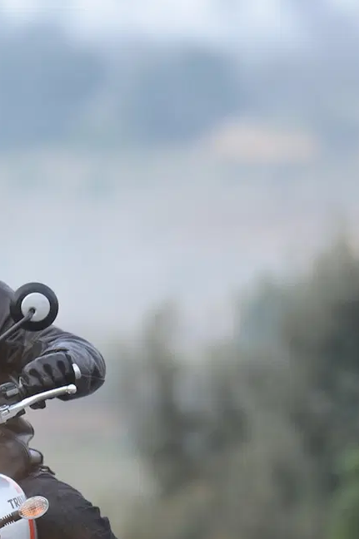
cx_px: 2
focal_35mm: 835
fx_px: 12509
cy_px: 537
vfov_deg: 2.5
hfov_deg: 1.6
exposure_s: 1/640
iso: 400
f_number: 4.5
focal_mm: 300
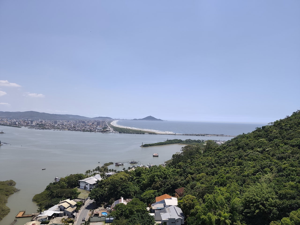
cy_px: 112
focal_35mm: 23
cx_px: 150
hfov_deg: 73.9
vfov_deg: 58.9
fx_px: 199
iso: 50
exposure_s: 1/823
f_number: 1.65
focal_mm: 6.19
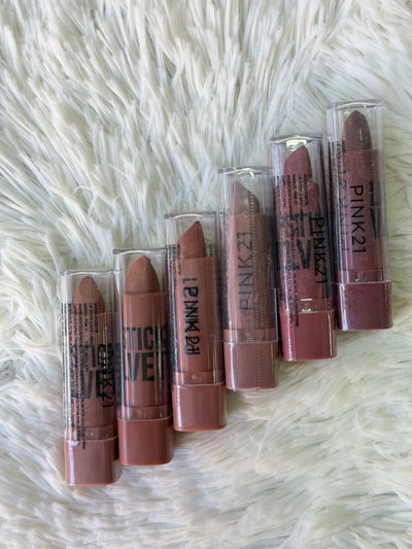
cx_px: 206
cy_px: 274
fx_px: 761
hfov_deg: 30.3
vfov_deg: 39.6
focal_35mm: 48
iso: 100
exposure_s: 1/121
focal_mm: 6.76
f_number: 1.78
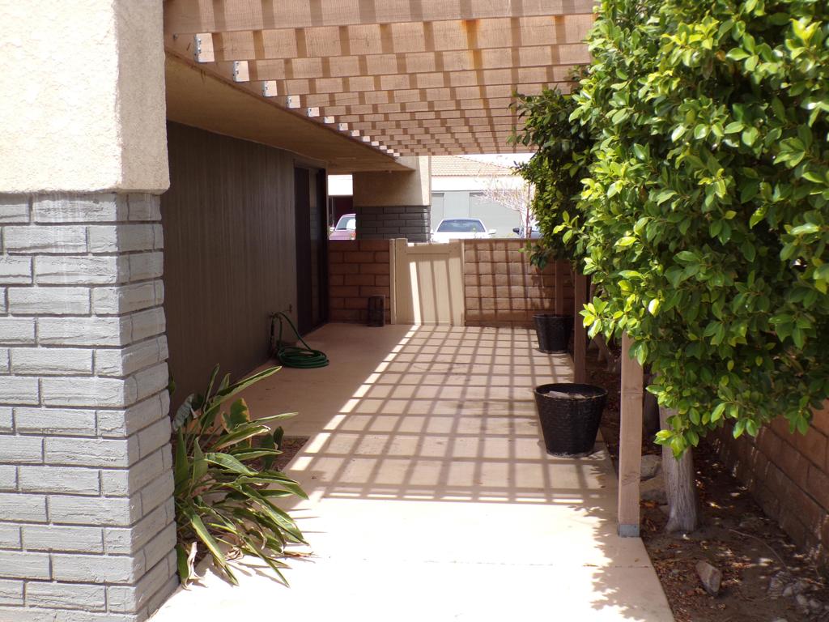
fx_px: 886
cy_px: 311
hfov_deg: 50.1
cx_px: 414
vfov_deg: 38.7
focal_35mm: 37
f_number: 4.7
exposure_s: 1/300
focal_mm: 6.6
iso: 80
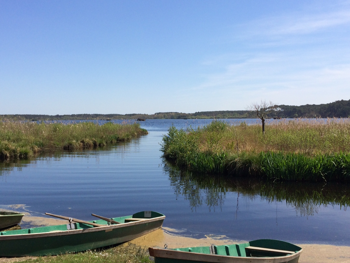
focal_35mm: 42
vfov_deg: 34.3
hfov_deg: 44.8
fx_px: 425
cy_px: 133
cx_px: 164
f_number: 2.2
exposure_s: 1/2740
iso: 40
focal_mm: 4.12
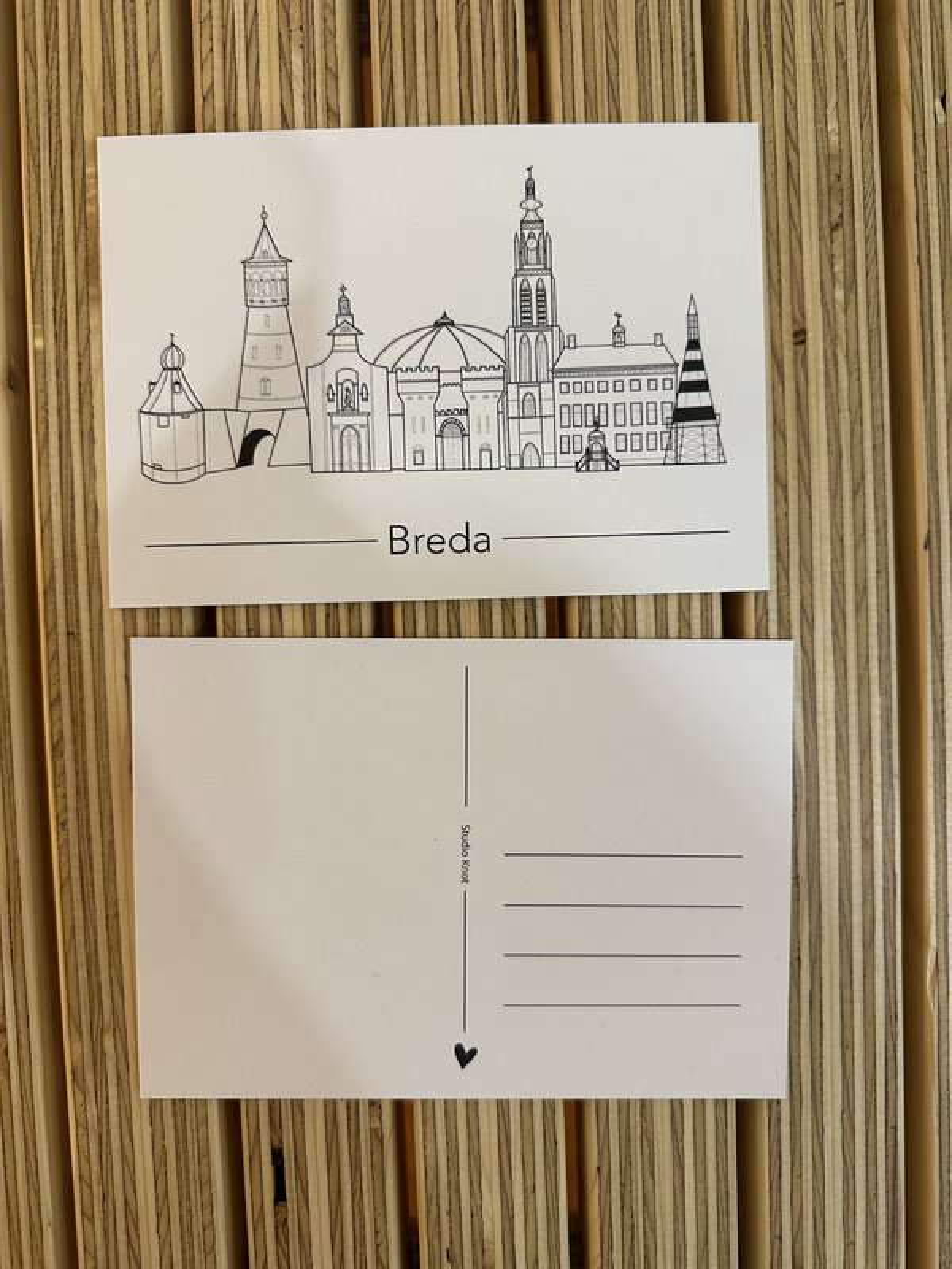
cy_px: 634
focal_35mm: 24
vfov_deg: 71.6
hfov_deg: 56.8
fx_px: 880
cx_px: 476
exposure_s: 1/100
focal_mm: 6.86
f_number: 1.78
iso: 200
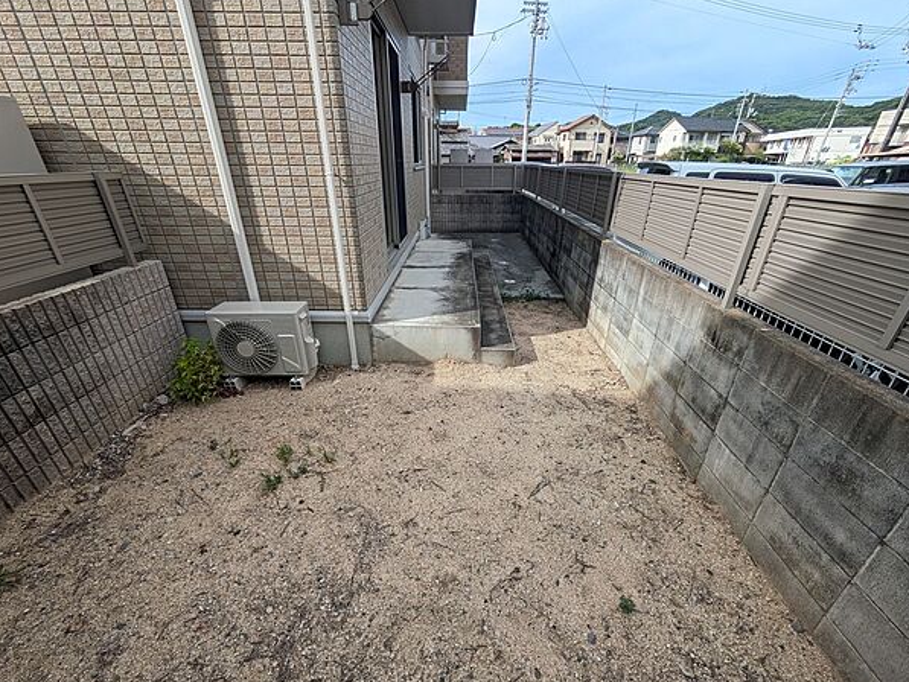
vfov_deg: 81.7
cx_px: 455
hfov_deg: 98.2
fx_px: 394
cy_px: 355
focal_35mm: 15
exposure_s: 1/782
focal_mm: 1.83
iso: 49
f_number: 2.2
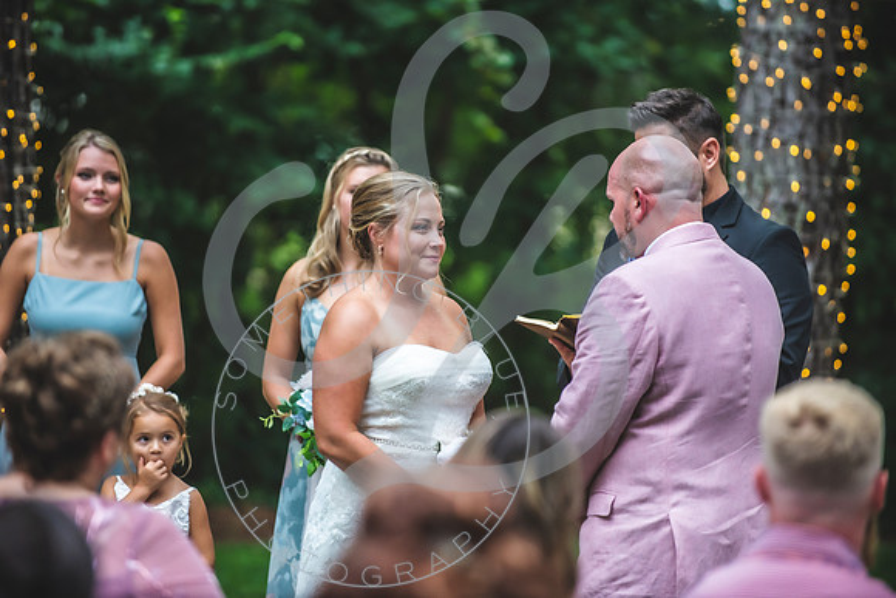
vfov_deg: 6.9
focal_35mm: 200
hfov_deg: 10.3
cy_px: 299
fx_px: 4979
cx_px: 448
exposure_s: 1/640
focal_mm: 200
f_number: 2.8
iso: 1000
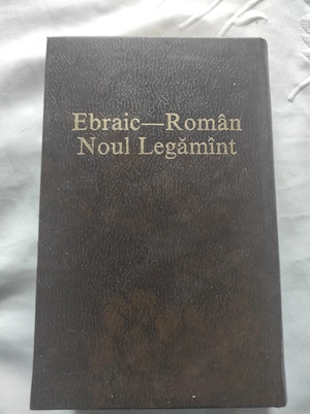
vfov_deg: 69.4
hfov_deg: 54.8
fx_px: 299
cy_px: 207
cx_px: 155
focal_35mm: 25
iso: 139
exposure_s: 1/30
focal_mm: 5.43
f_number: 1.89
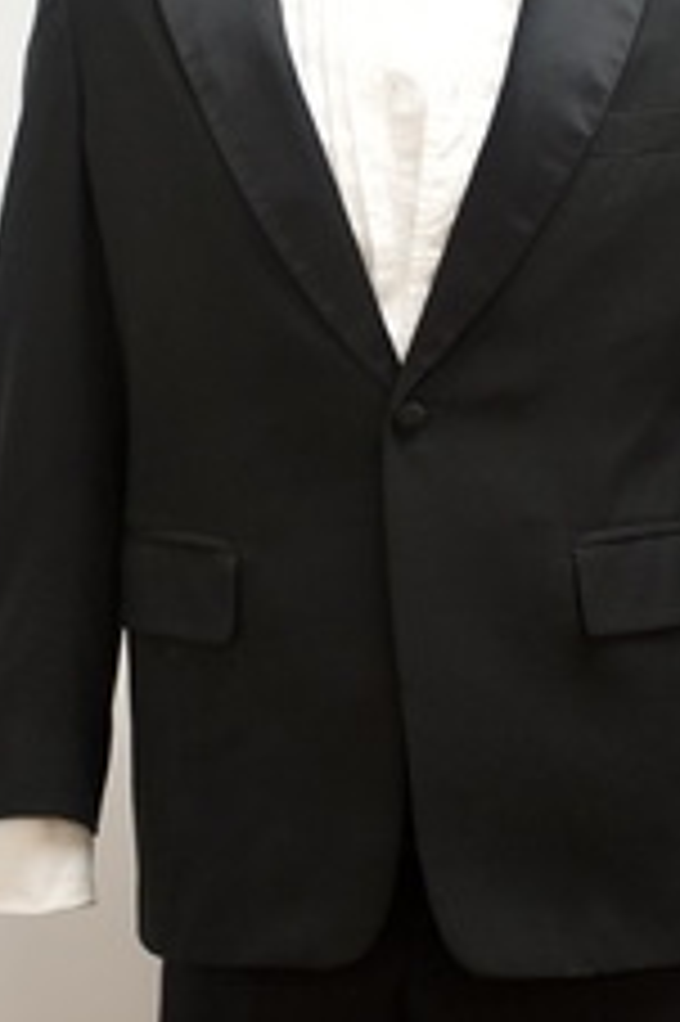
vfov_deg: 18.1
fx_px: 3206
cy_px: 315
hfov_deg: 12.1
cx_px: 383
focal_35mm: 113
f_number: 4.2
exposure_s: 1/100
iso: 1600
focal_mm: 38
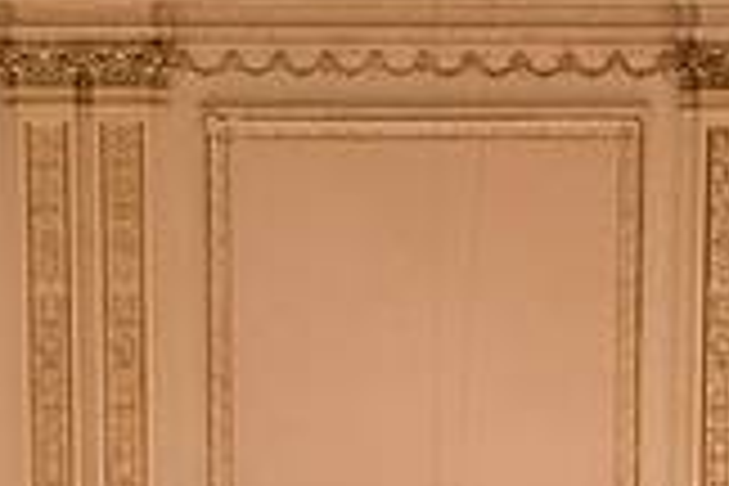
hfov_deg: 10.8
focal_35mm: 190
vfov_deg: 7.1
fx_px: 3847
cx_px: 392
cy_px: 812
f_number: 5.6
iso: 6400
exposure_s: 1/125
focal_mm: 52
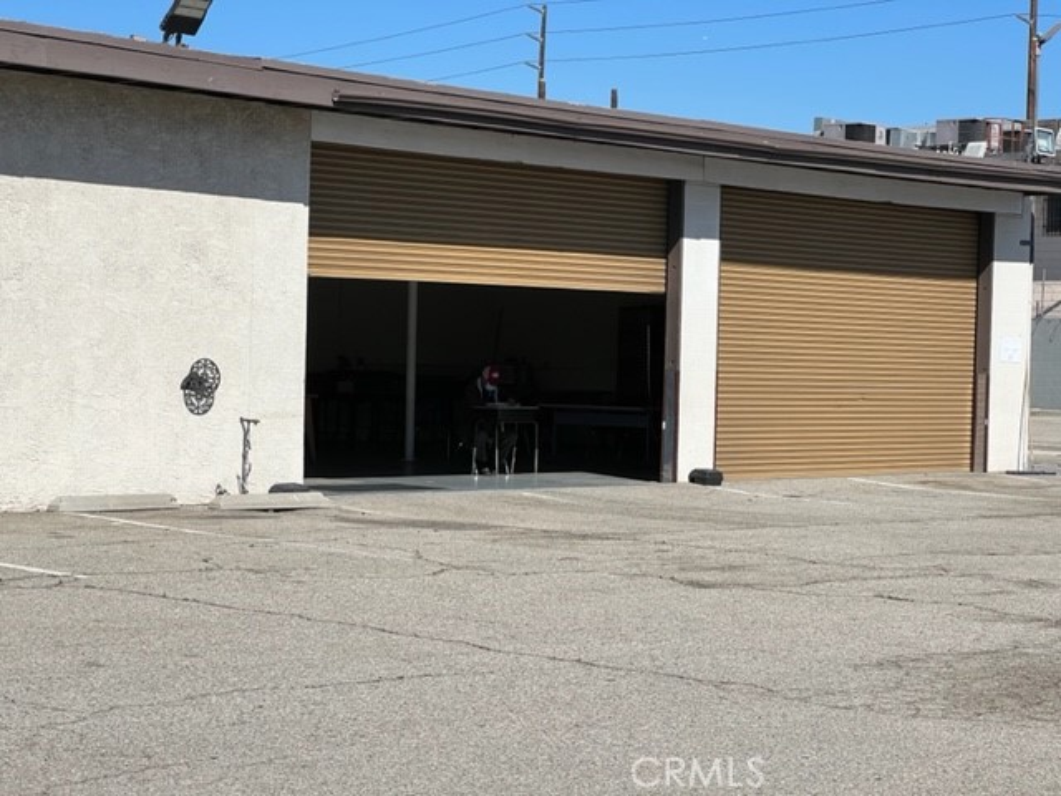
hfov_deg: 25.3
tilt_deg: -0.8
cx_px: 530
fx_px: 2360
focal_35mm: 77
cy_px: 398
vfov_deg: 19.1
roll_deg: -1.1
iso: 32
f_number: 2.8
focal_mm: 9
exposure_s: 1/1575
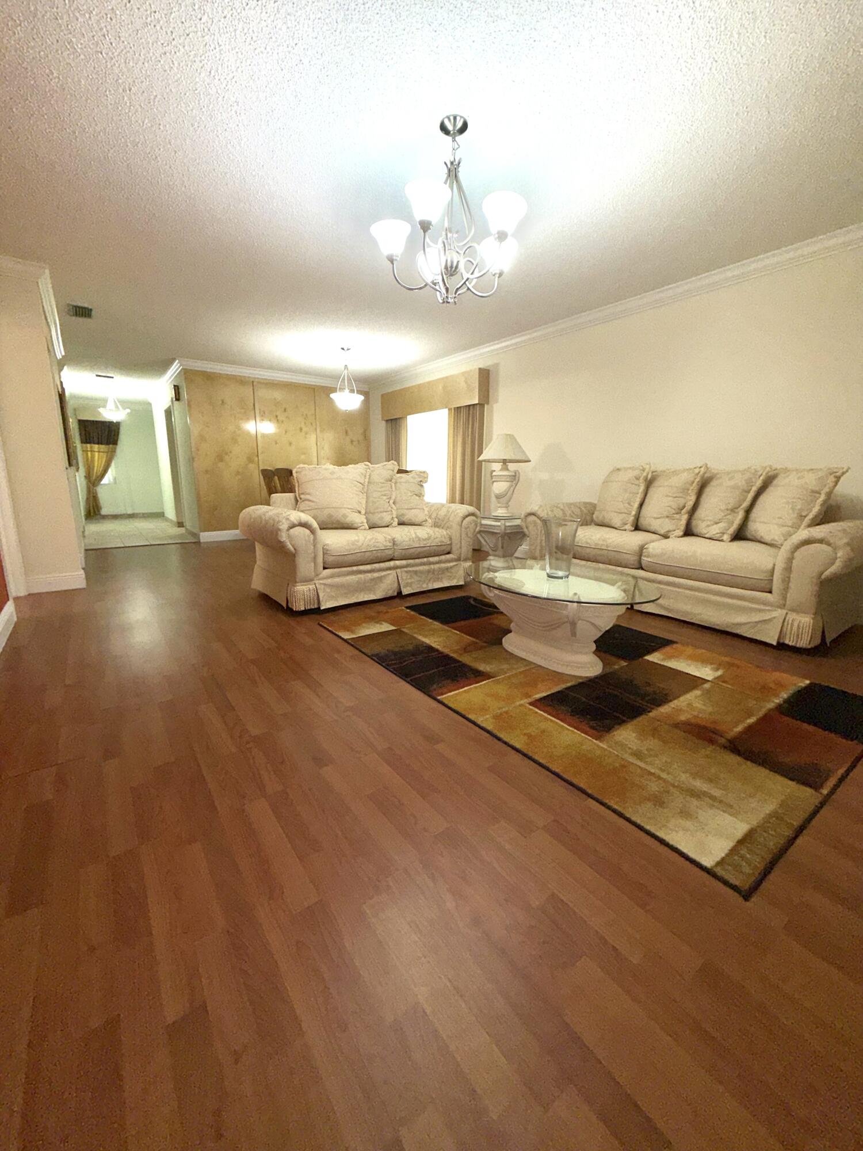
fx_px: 465
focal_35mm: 14
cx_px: 432
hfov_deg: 85.7
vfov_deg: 102.1
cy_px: 576
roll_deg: -0.2
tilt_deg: -12.8
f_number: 2.2
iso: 20
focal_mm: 2.22
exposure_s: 1/60
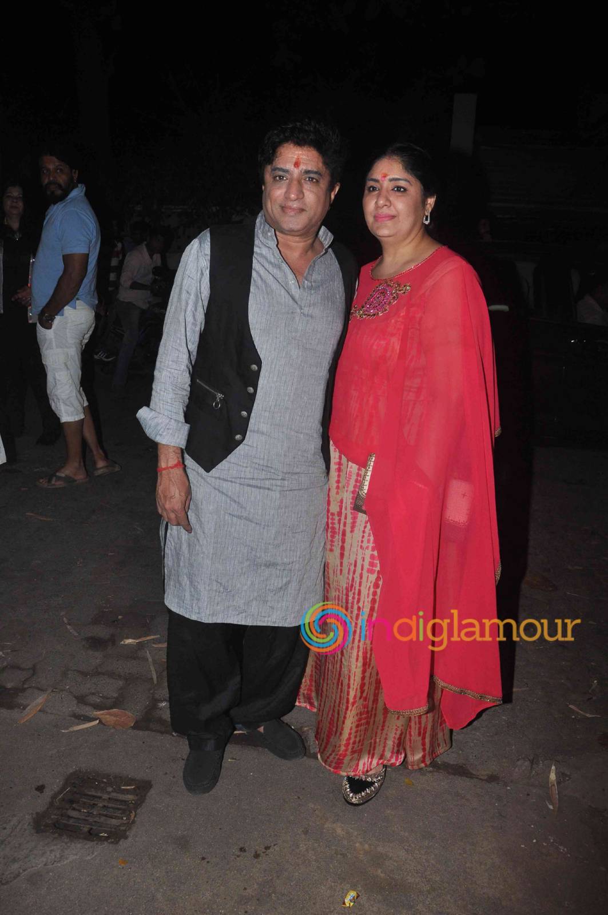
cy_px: 458
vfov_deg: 59.5
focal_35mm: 32
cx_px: 304
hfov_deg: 41.6
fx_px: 800
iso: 640
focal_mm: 21
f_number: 9
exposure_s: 1/200
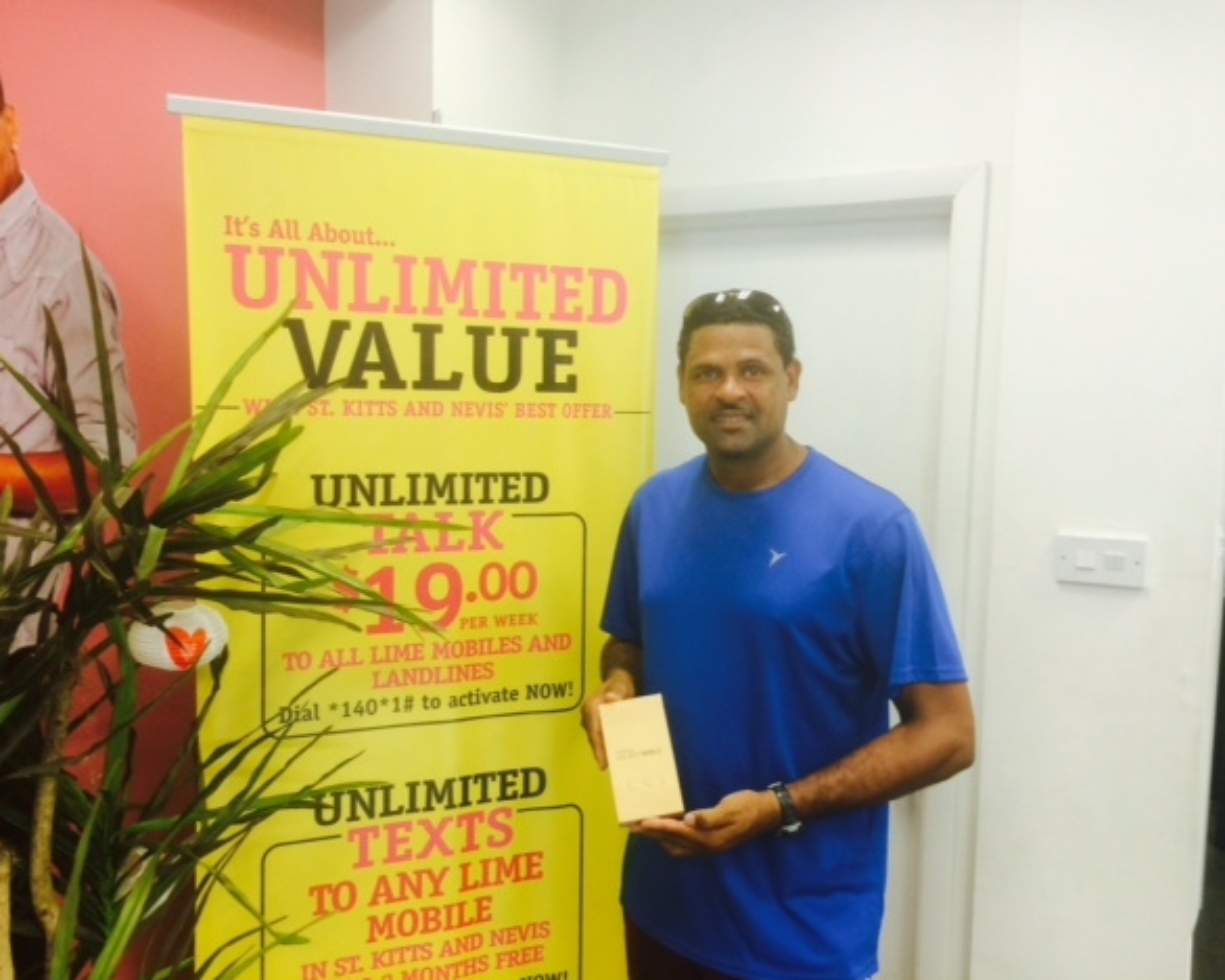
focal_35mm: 32
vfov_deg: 45.8
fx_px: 1160
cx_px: 577
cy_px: 481
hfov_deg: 55.6
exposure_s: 1/30
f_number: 2.2
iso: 100
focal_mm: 4.12
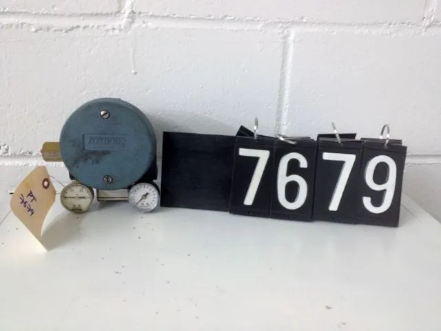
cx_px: 220
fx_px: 446
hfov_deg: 52.6
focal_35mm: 35
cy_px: 166
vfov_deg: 40.7
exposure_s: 1/20
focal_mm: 4.28
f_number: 2.4
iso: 160
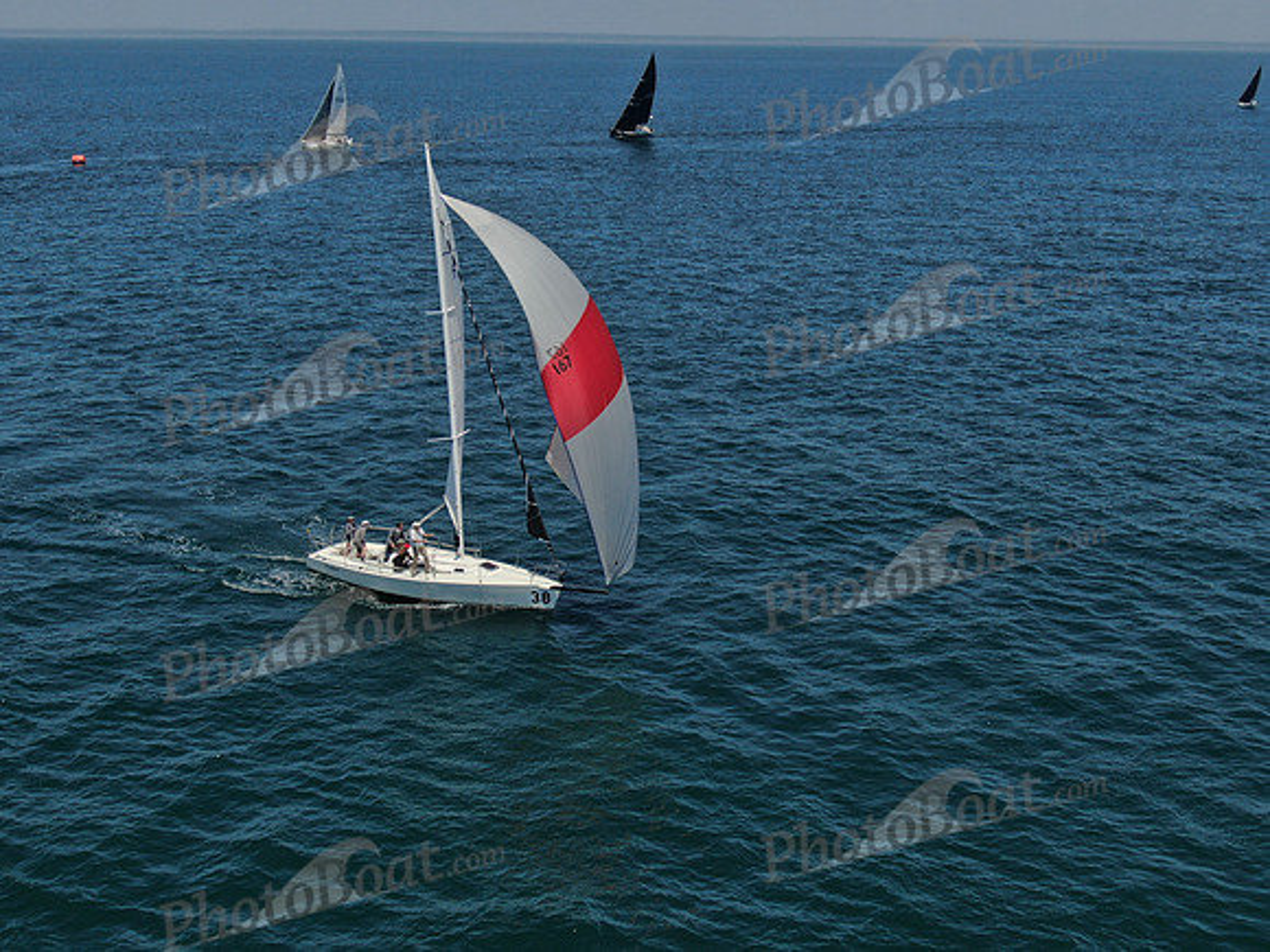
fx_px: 1761
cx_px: 635
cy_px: 476
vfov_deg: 30.3
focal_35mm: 48
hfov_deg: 39.7
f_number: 3.8
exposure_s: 1/1250
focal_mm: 8.6
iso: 100
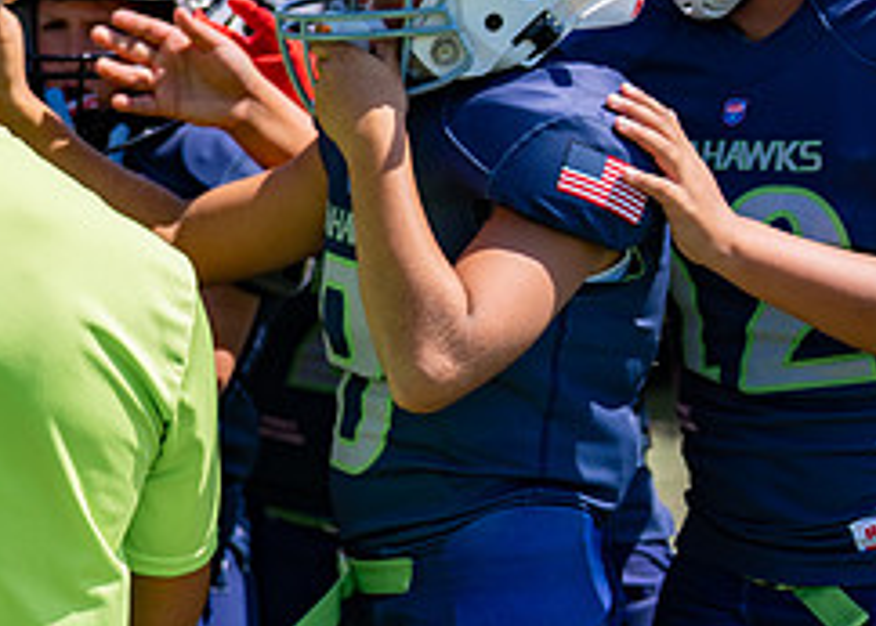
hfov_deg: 11.2
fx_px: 4380
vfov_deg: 8.2
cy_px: 138
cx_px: -145
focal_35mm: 176
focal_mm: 70
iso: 100
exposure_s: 1/1600
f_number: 2.8
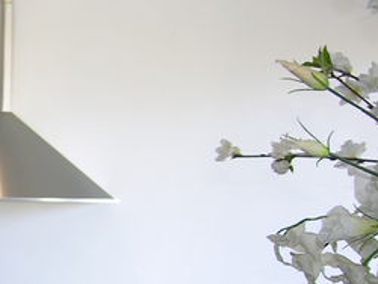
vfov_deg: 15.4
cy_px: 204
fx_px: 1049
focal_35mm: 96
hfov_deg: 17.1
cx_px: -284
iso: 50
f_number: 2.6
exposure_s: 1/30
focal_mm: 6.1
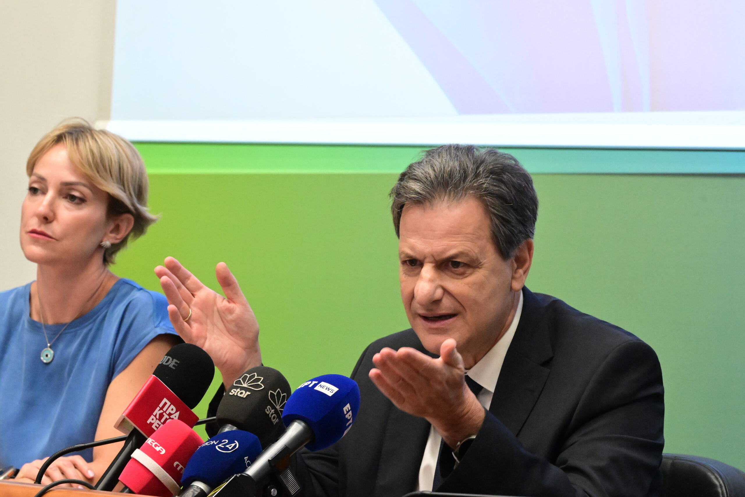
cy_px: 248
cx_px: 372
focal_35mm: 172
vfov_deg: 8.0
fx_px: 3559
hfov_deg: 11.9
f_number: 7.1
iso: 8000
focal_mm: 115
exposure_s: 1/125
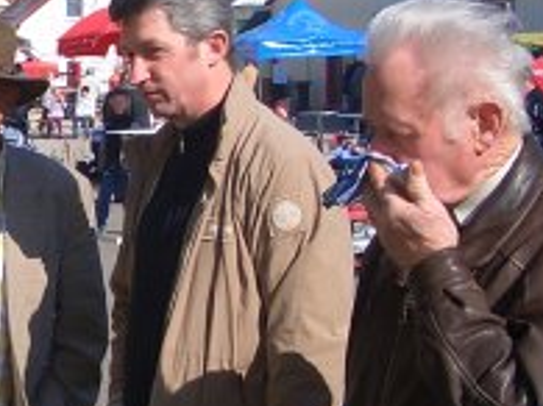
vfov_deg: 12.9
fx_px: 1803
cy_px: 225
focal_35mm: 115
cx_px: -203
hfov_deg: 16.1
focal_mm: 5.8
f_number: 4.3
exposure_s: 1/640
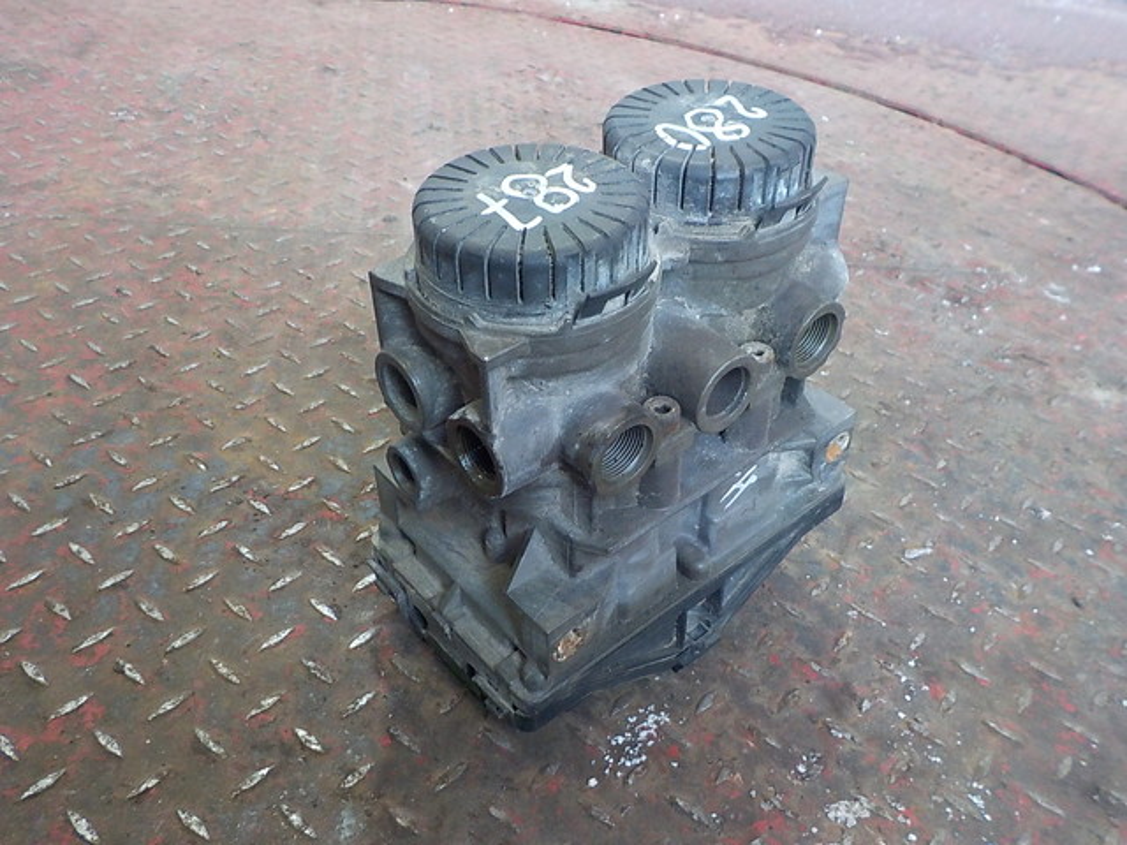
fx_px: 977
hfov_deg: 60.0
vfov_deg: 46.8
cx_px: 564
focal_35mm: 30
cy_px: 422
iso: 250
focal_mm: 4.1
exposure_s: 1/30
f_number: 3.3
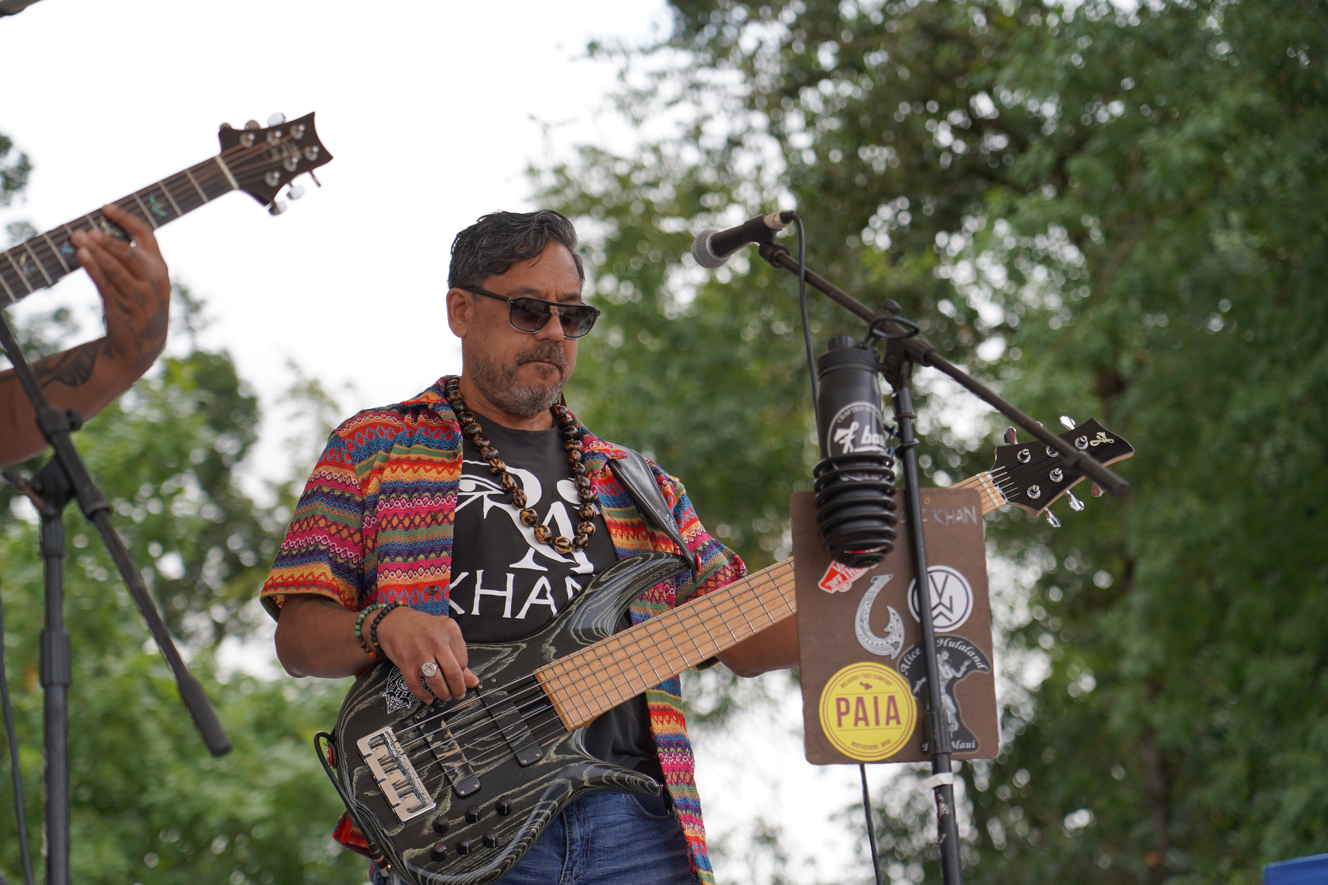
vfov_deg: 13.0
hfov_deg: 19.5
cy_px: 442
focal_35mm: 105
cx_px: 664
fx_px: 3873
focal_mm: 105
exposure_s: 1/320
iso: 100
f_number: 4.5
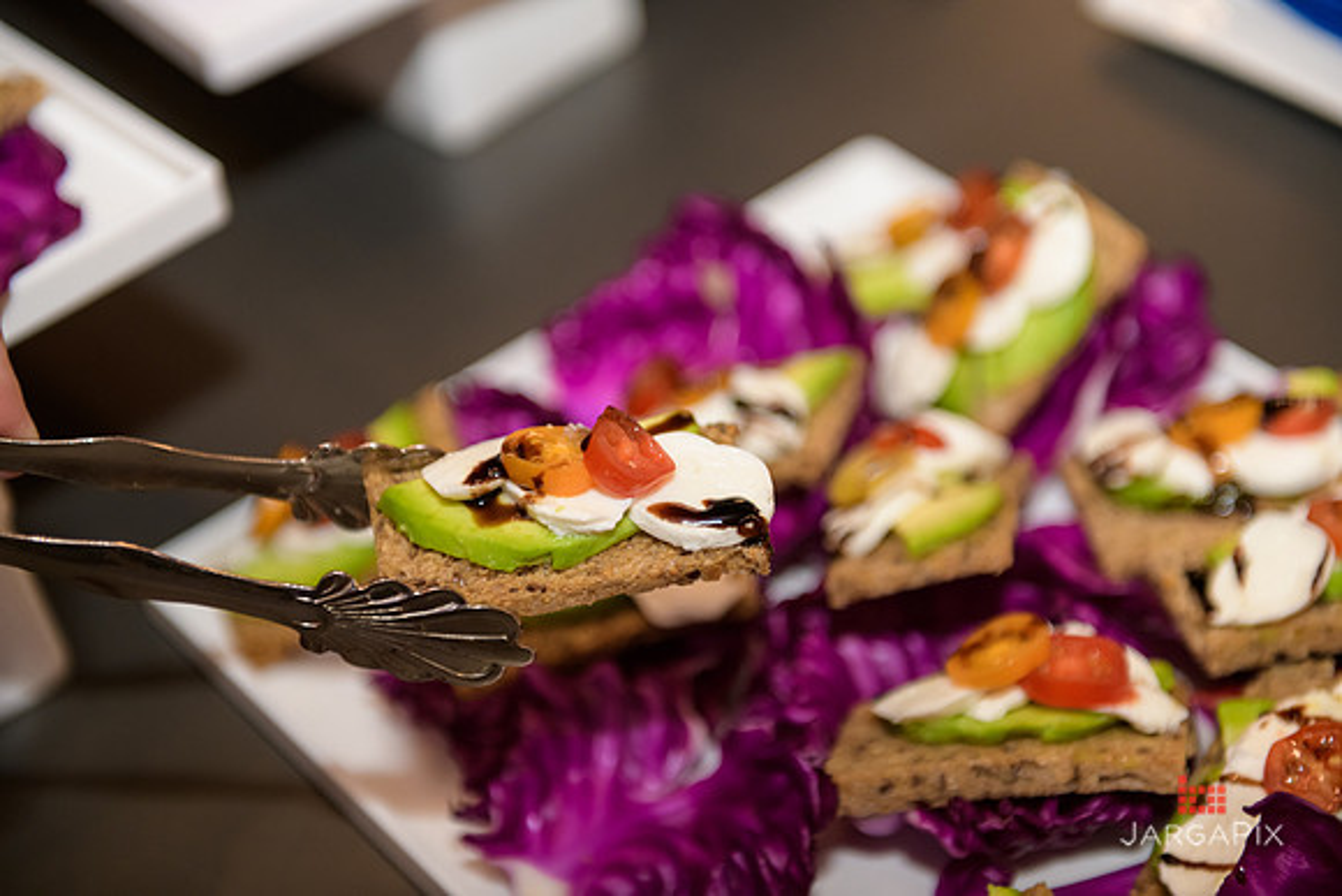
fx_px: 2610
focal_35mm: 70
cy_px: 448
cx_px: 671
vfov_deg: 19.5
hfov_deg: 28.8
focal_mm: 70
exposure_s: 1/125
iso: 1250
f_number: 3.2
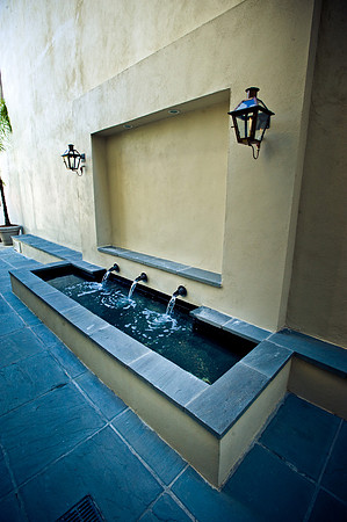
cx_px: 174
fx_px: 246
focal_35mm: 17
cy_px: 261
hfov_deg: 70.3
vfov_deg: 93.3
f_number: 8
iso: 1000
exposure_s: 1/100
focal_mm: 17
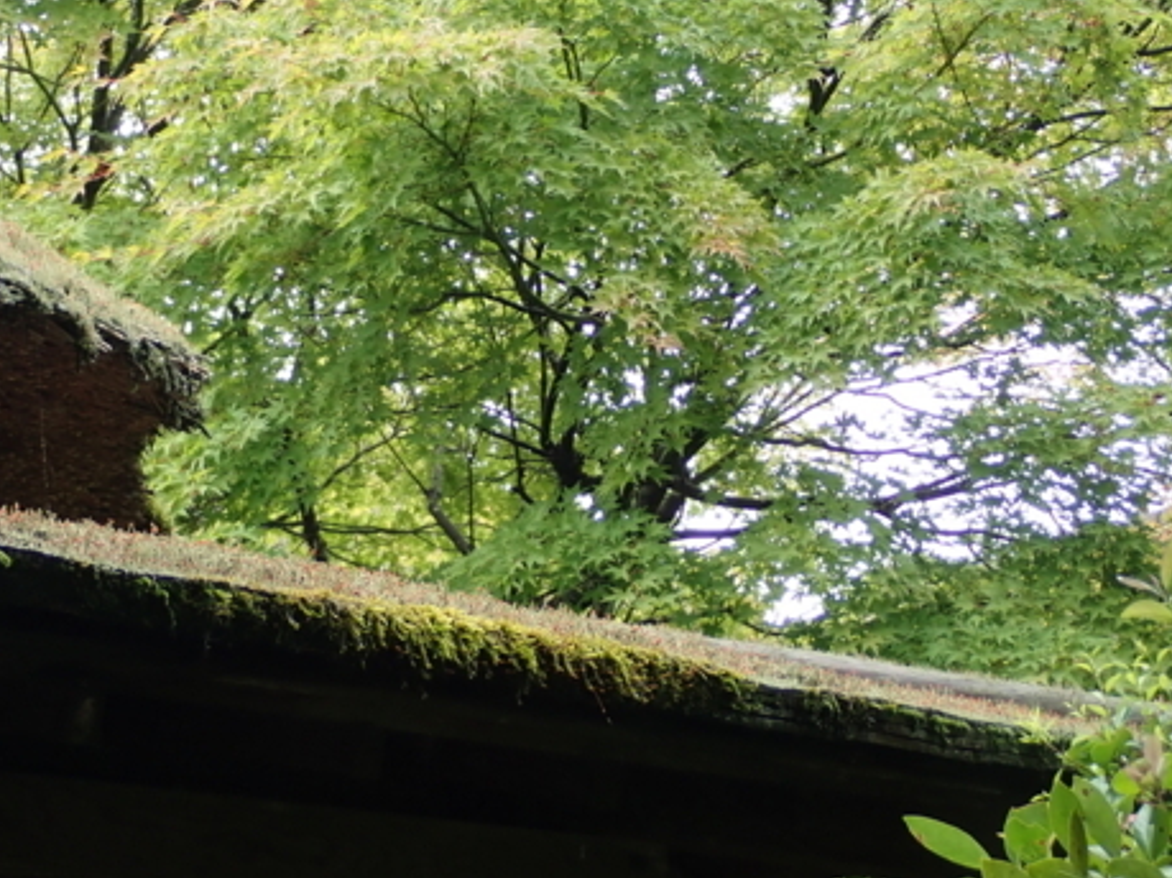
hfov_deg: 22.9
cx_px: 411
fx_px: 2877
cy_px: 442
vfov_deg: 17.4
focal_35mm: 85
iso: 160
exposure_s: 1/125
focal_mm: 11.78
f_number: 3.8
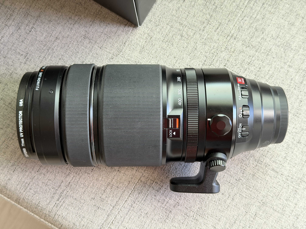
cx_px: 153
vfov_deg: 30.3
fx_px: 424
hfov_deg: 39.7
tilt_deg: -81.9
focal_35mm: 48
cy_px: 114
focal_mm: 6.76
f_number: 1.78
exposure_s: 1/60
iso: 250
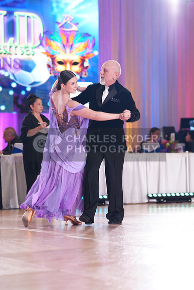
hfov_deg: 11.2
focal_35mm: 122
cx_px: 97
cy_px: 145
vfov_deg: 16.8
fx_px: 986
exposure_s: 1/500
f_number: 2.8
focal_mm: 122
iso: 2000
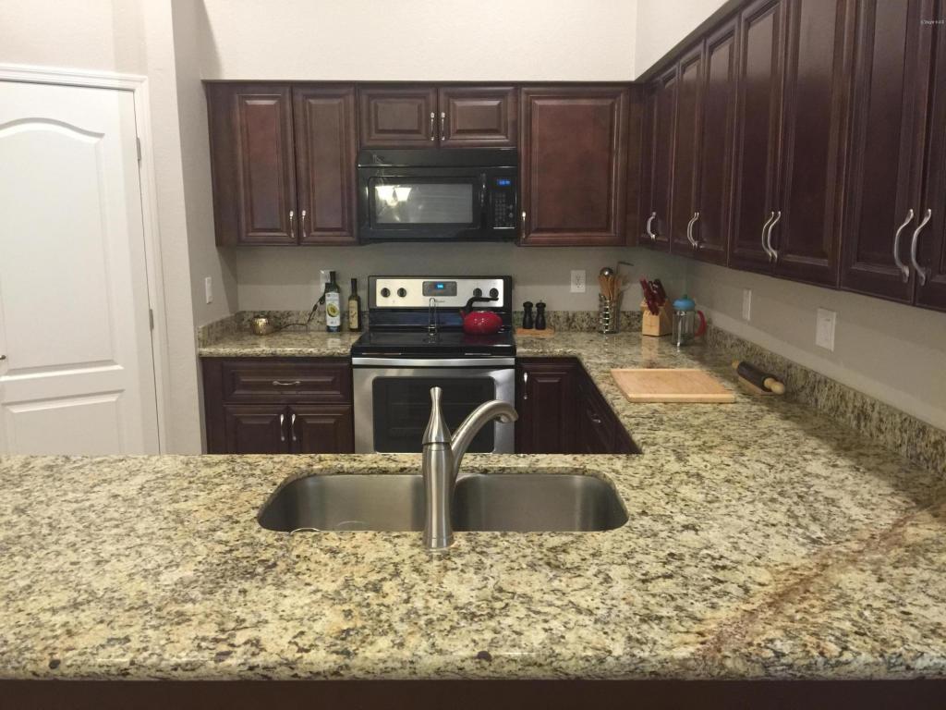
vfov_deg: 48.2
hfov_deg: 61.7
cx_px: 473
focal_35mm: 29
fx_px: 793
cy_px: 355
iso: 125
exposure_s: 1/15
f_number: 2.2
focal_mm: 4.15
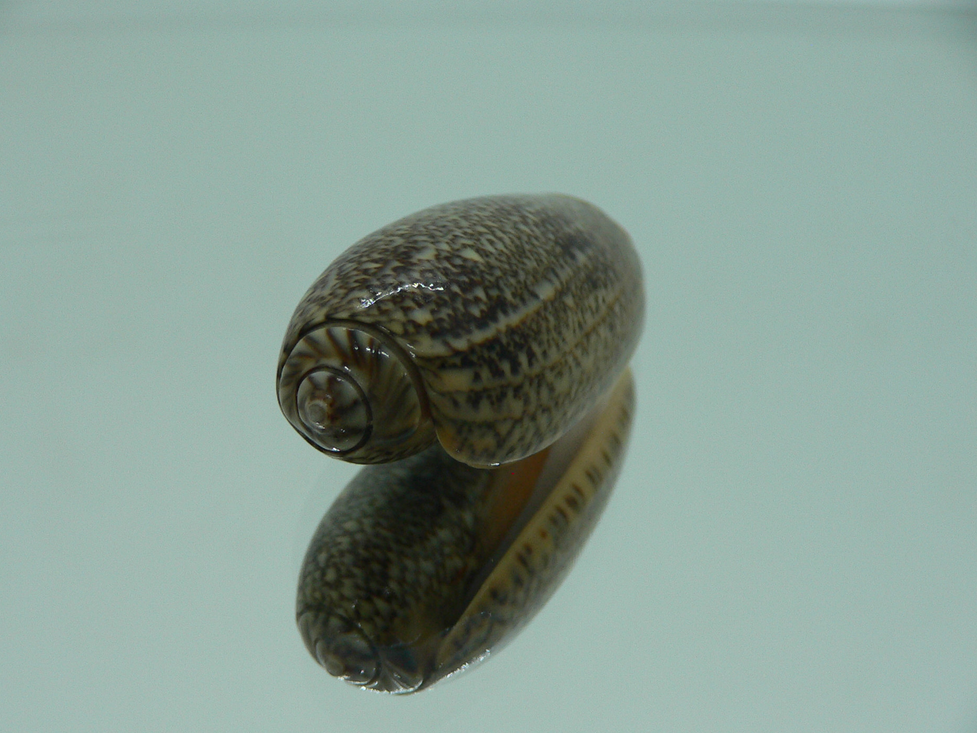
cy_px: 395
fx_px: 1073
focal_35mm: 38
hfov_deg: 48.9
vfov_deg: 37.7
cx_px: 454
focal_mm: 4.6
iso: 80
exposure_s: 1/60
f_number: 2.8
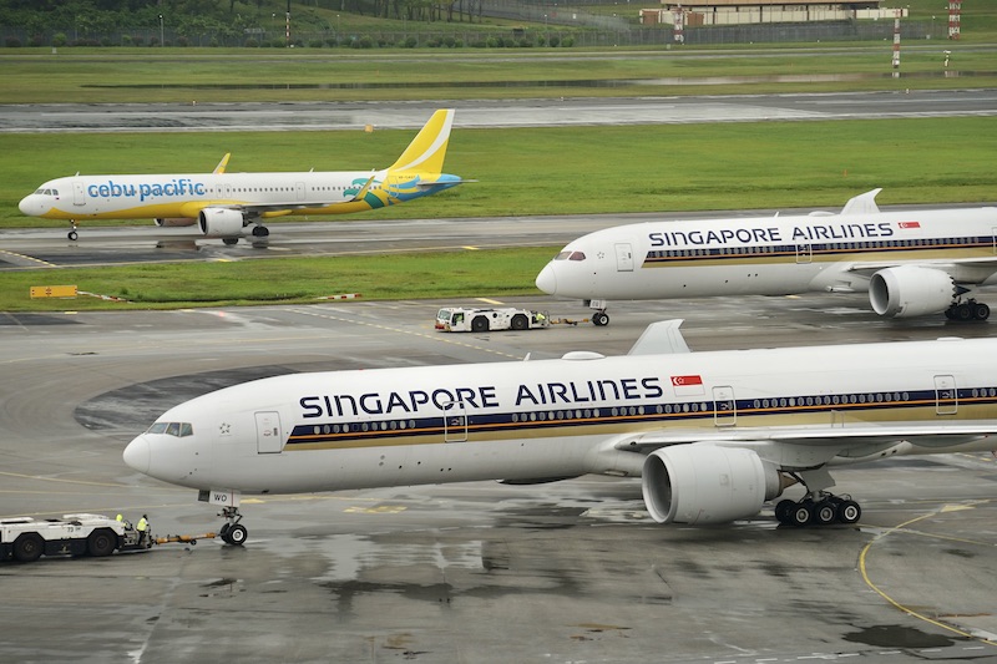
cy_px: 332
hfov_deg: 13.3
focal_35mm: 155
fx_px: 4291
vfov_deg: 8.9
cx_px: 498
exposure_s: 1/640
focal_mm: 155
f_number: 5.6
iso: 250
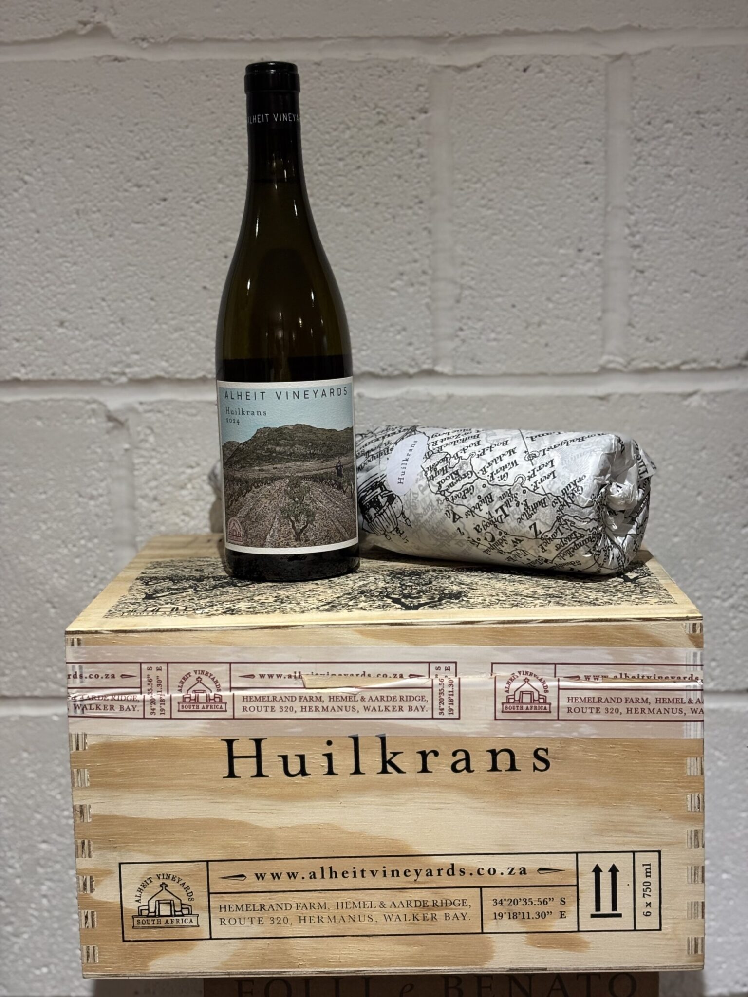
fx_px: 1498
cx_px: 374
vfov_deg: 36.8
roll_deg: -0.1
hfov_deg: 28.0
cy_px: 498
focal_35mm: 52
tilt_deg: -11.1
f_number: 1.6
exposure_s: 1/50
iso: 160
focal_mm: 5.96
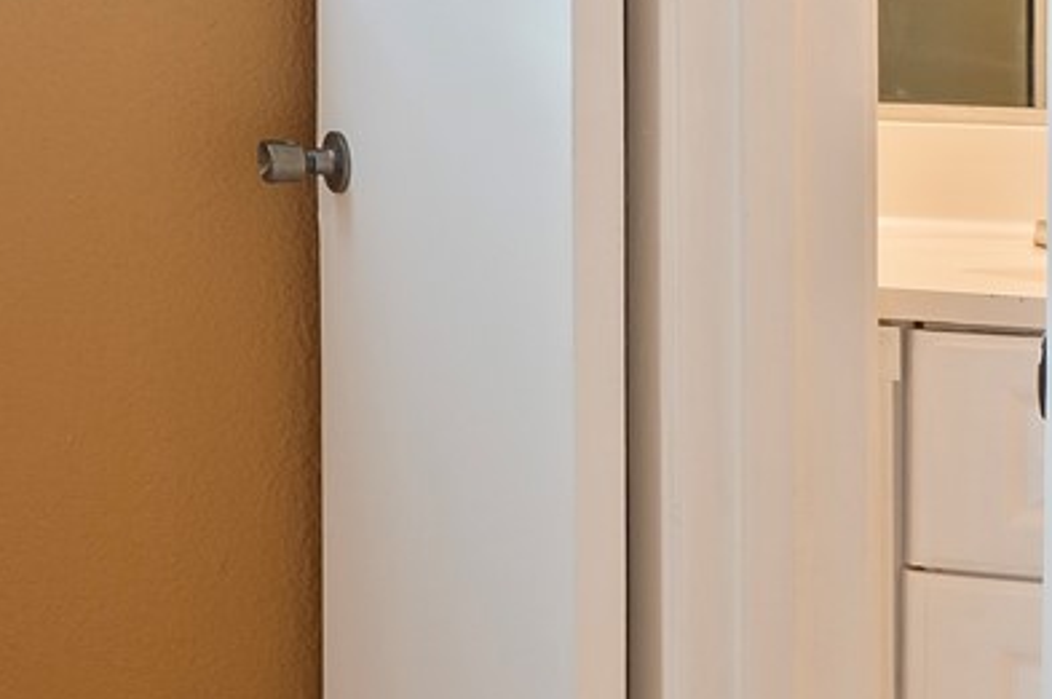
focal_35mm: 83
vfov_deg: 15.8
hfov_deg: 13.7
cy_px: -139
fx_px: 2422
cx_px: -1673
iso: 125
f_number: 6.3
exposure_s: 1/1.25
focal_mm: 15
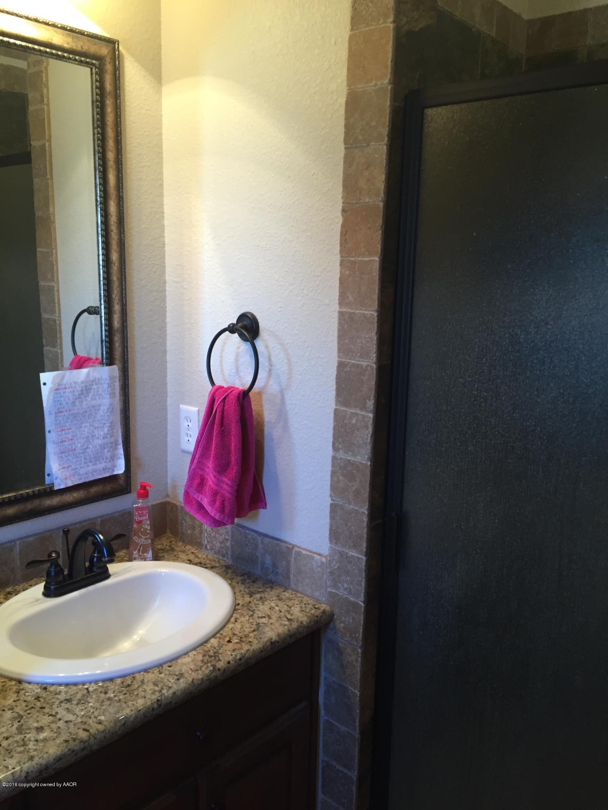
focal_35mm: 29
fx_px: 679
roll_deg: -2.1
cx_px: 304
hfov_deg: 48.2
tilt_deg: -10.4
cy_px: 405
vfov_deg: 61.7
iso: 100
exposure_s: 1/30
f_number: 2.2
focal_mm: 4.15
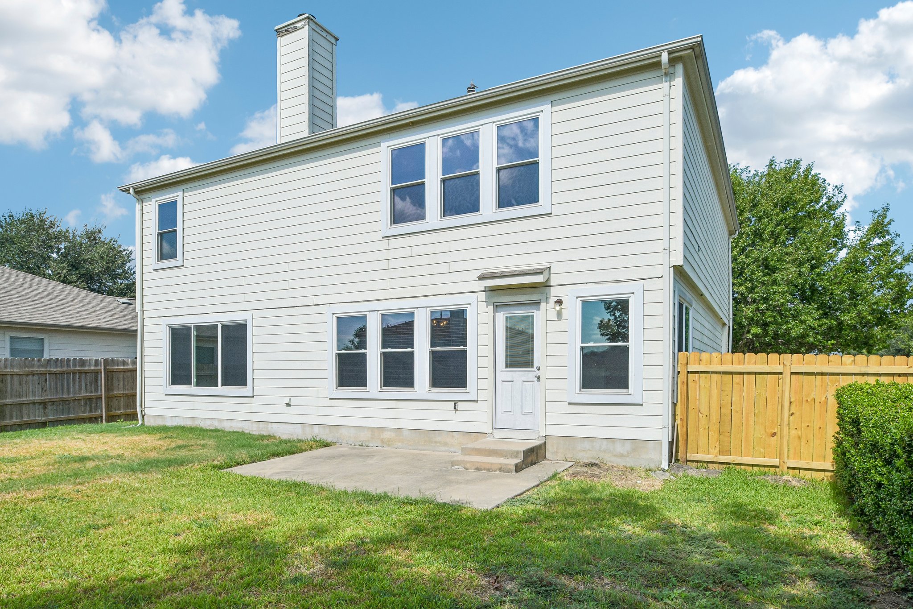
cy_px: 304
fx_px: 533
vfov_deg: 59.5
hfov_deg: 81.2
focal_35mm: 21
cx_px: 456
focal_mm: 14
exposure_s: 1/2000
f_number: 8
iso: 400
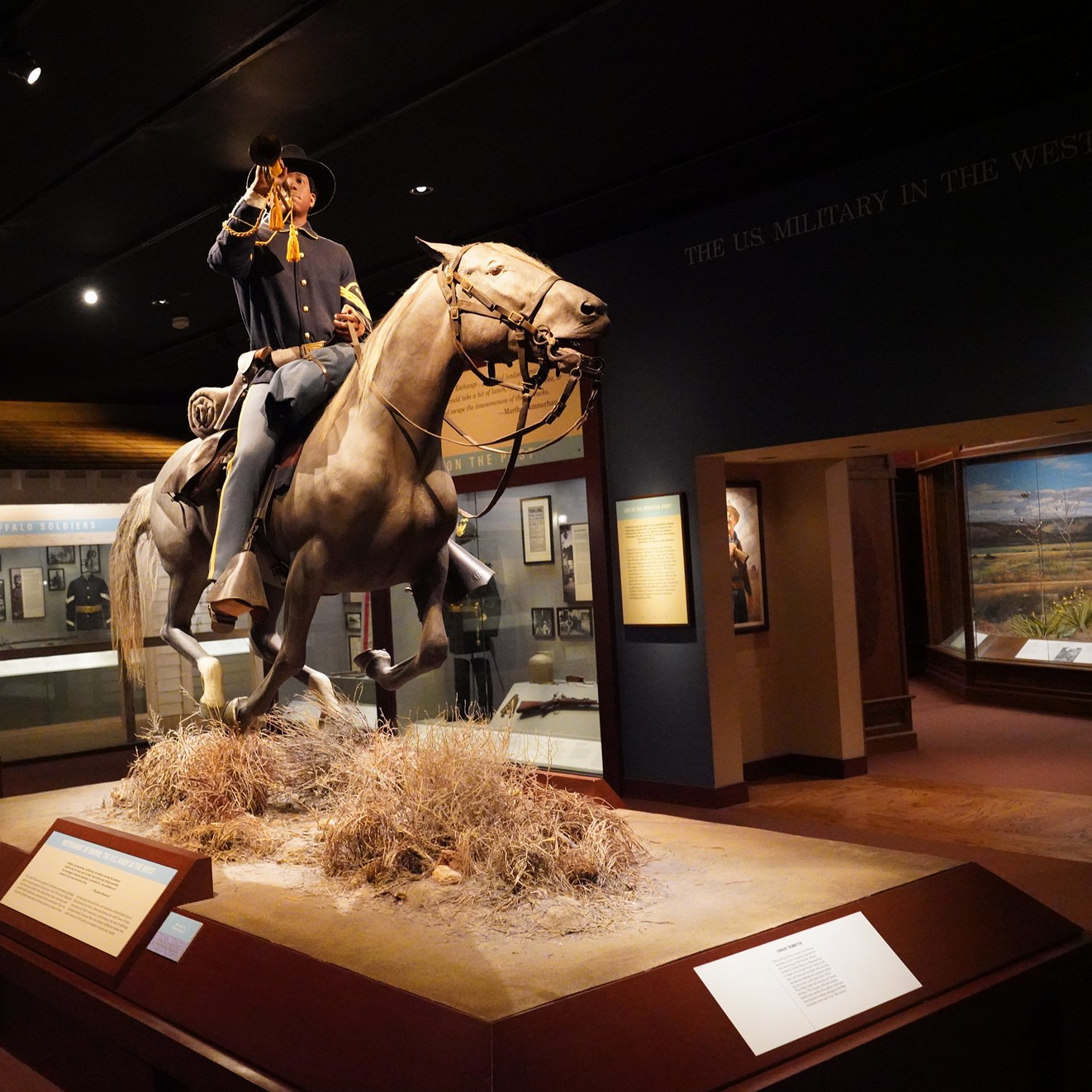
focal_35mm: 36
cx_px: 321
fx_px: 1285
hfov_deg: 45.0
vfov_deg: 46.0
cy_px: 548
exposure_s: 1/100
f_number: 4.5
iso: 16000
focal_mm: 28
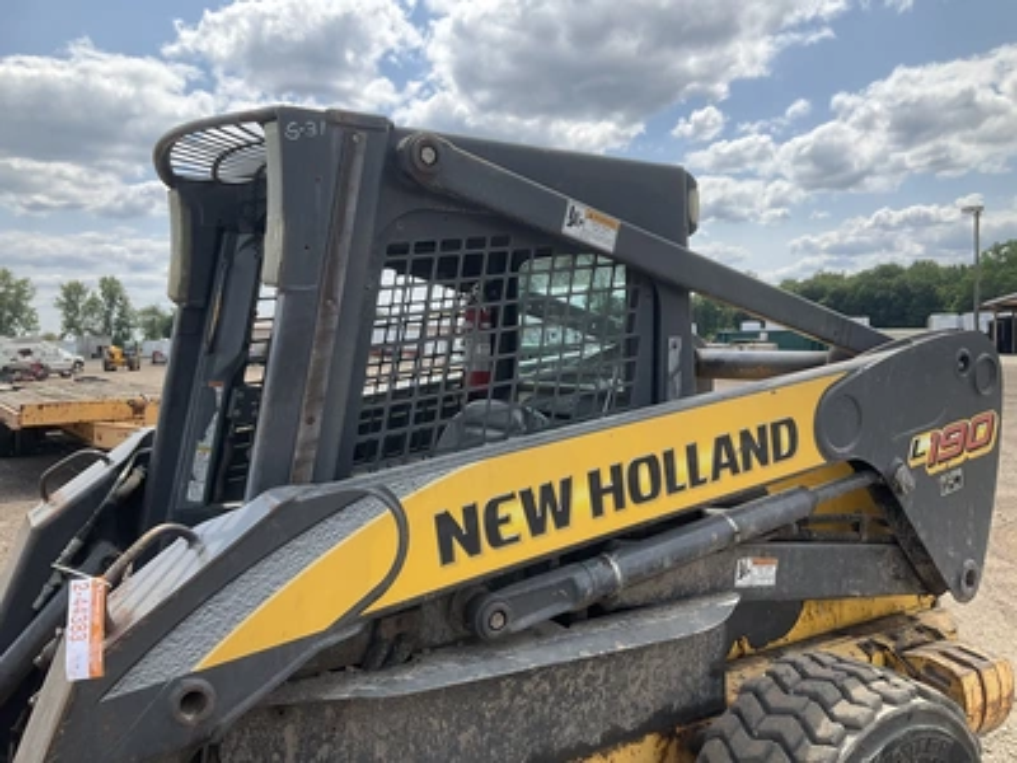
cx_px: 508
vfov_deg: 48.2
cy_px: 382
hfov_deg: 61.7
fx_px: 852
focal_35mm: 29
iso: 25
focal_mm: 3
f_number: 1.8
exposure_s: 1/855
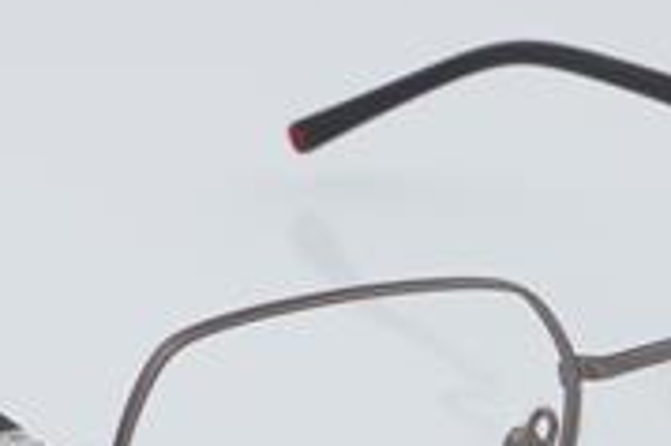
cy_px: 386
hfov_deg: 12.2
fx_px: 3128
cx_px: 405
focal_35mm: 168
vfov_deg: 8.1
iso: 100
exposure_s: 1/4
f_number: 32
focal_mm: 50
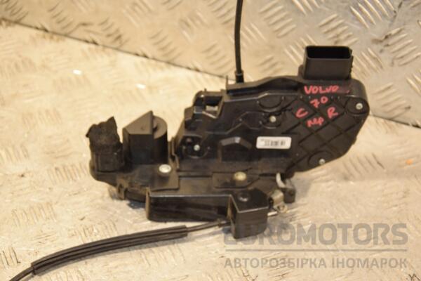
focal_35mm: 87
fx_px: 1017
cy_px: 140
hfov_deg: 23.4
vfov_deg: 15.7
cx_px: 210
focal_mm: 58
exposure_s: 1/100
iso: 800
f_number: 5
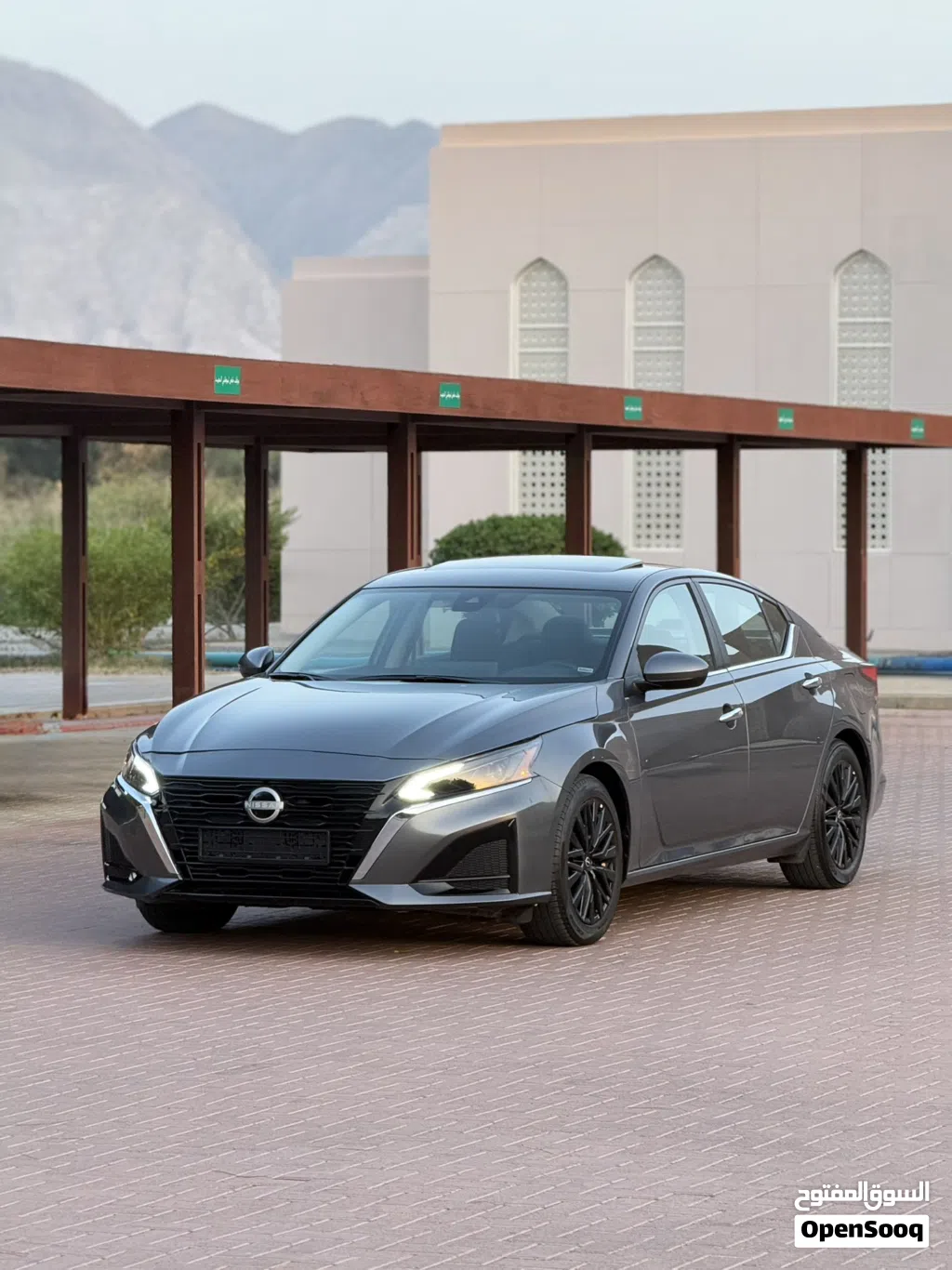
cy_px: 635
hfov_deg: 12.3
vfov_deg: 16.4
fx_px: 4402
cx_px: 476
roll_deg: -0.6
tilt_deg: -1.2
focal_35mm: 120
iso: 100
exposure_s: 1/99
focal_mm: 15.66
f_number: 2.8
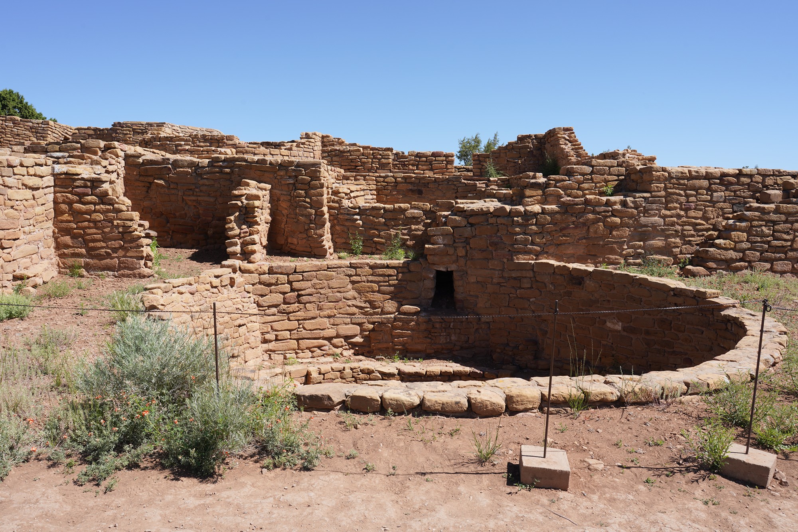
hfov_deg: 63.7
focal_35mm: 29
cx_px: 399
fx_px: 643
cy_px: 266
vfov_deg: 45.0
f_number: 13
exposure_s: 1/100
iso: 100
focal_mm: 29
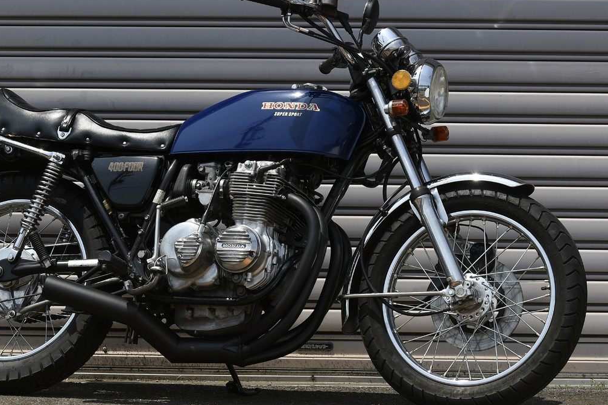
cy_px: 166
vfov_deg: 10.8
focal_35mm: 127
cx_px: 238
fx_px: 2144
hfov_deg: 16.1
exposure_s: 1/320
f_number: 8
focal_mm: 100
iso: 100
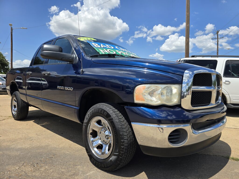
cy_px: 90
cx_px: 120
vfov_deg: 58.9
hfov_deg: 73.9
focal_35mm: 23
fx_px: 159
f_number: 1.7
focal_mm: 6.3
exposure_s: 1/801
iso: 12
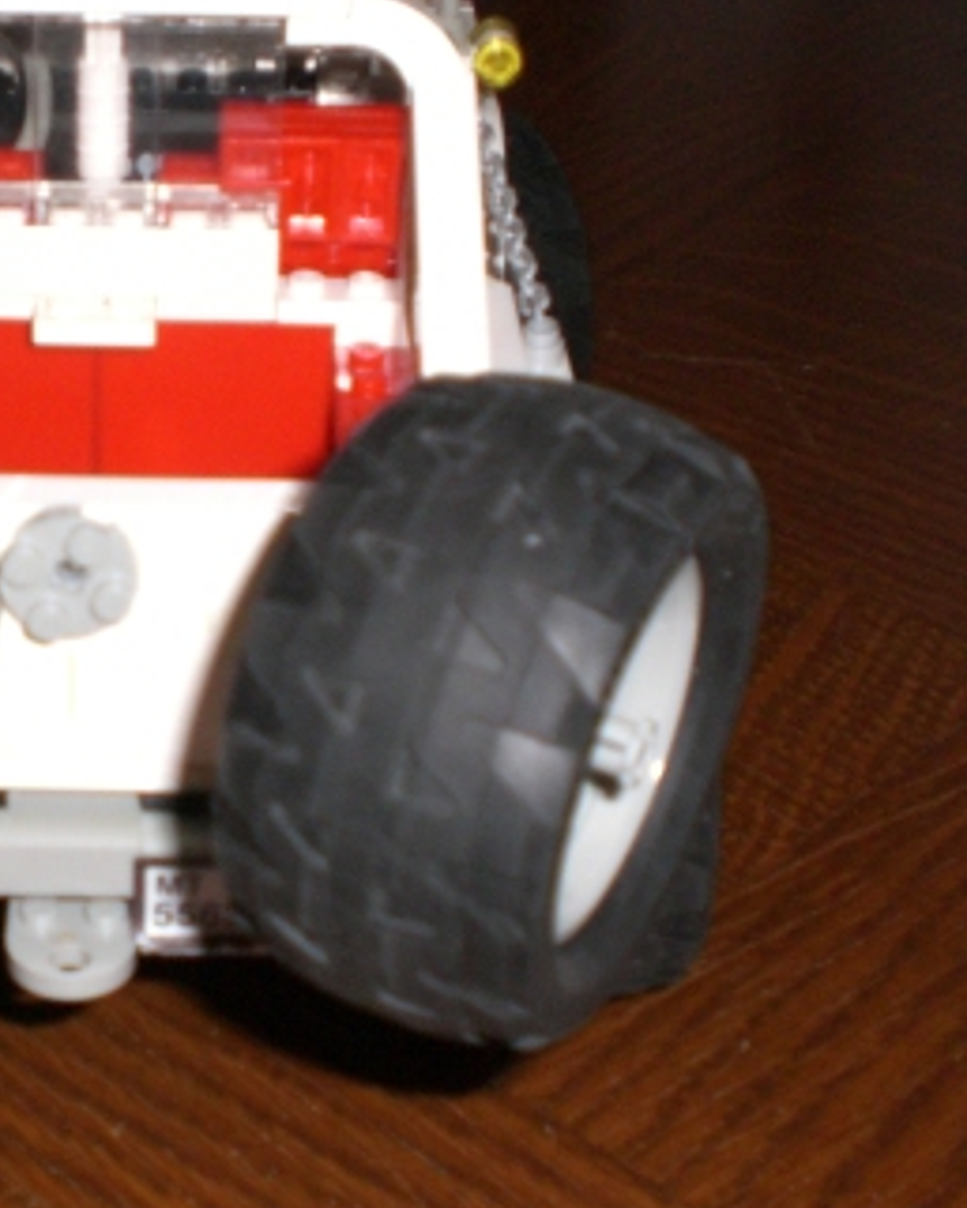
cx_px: 143
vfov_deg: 25.7
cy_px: 670
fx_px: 2646
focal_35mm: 74
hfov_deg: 20.4
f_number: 3.1
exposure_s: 1/60
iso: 200
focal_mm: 6.3
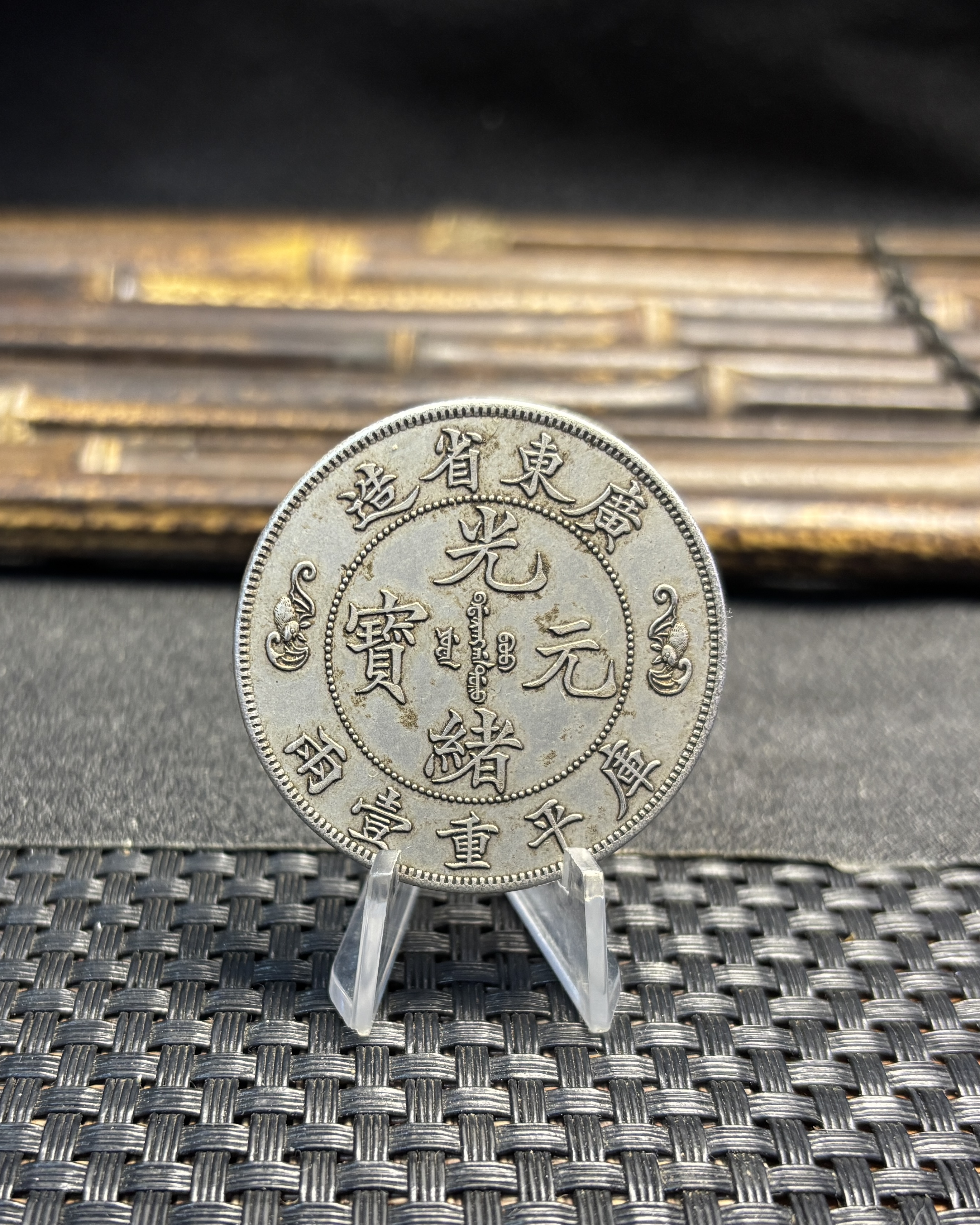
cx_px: 485
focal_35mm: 28
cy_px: 641
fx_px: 1015
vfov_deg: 62.2
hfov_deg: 51.5
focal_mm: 5.96
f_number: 1.6
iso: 160
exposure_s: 1/60
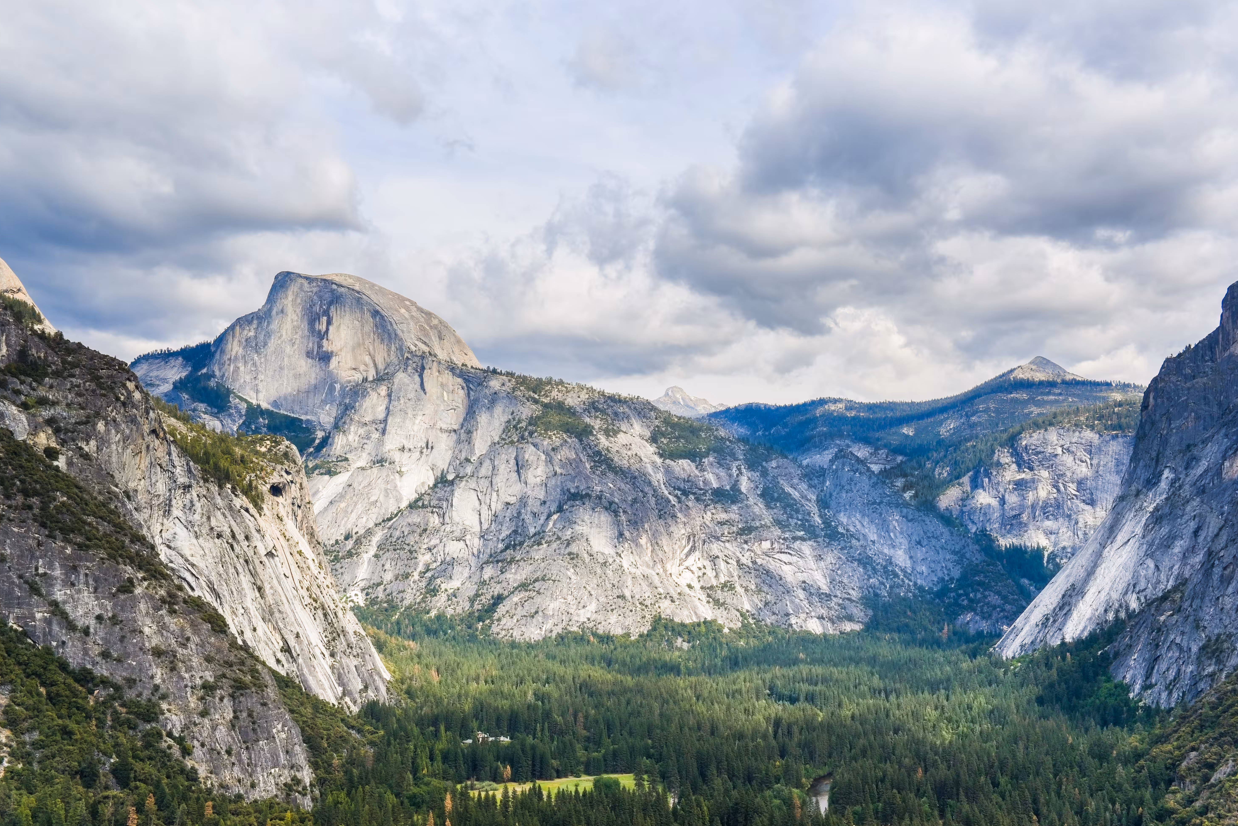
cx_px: 609
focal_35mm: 39
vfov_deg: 34.2
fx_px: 1342
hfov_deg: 49.5
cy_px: 410
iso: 100
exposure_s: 1/320
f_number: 9
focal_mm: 38
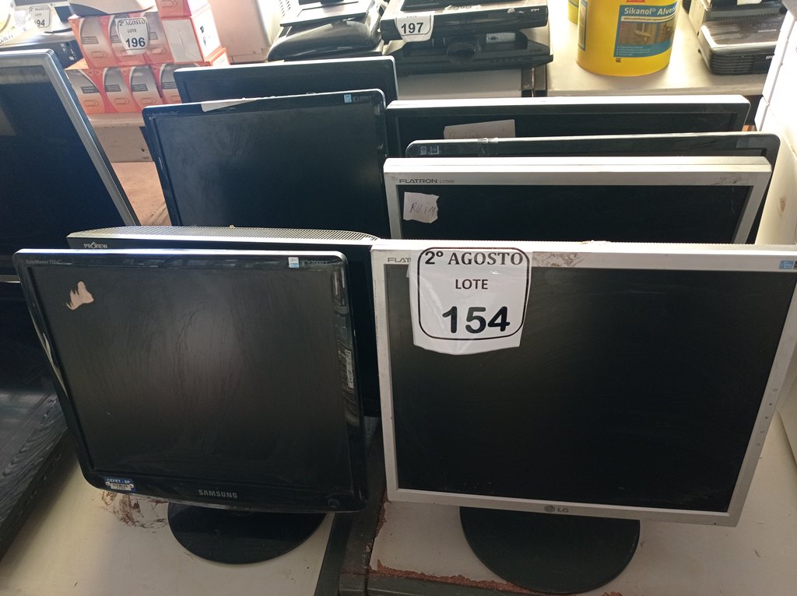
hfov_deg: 63.5
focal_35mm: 28
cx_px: 398
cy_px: 298
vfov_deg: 49.7
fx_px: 644
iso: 248
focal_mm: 4.7
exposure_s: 1/30
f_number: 1.79
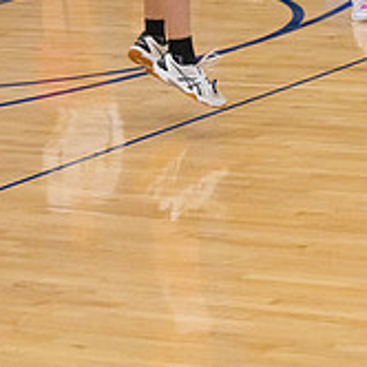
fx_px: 2759
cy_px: -128
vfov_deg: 7.5
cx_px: 179
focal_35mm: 230
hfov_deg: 7.6
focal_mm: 100
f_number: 4
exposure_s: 1/1600
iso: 8000
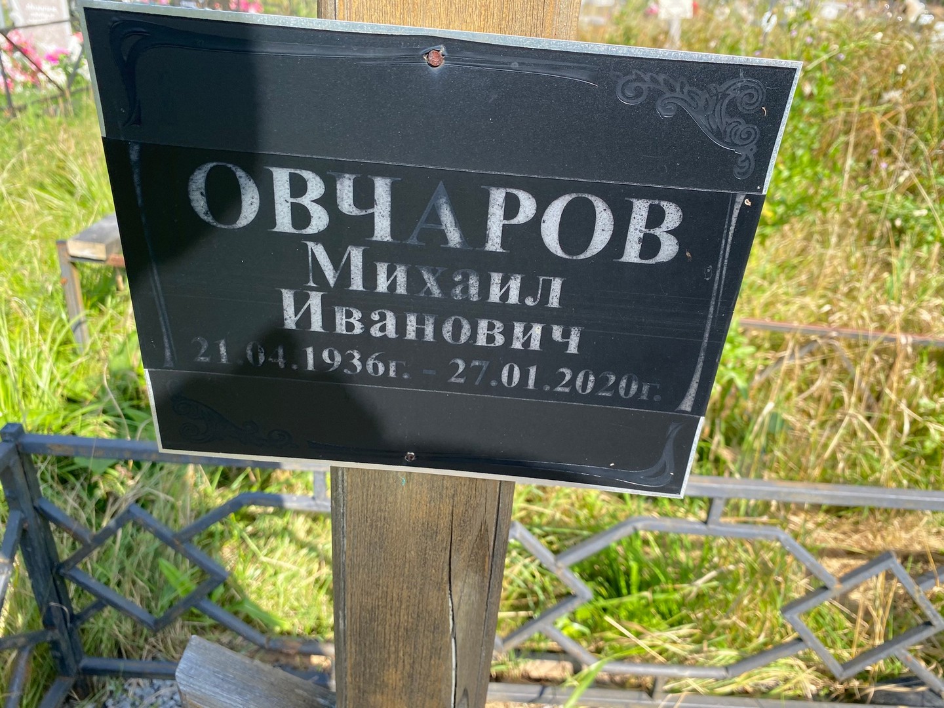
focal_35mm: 26
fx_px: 709
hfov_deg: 67.3
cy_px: 354
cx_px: 472
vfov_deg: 53.1
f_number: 1.8
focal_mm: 4.25
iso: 32
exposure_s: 1/673
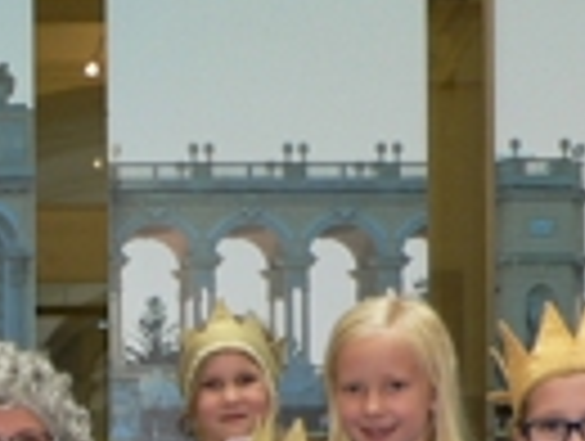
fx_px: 2811
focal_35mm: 166
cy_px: 828
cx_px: -198
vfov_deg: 8.6
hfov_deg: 11.5
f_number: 2.8
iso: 80
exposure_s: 1/60
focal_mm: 6
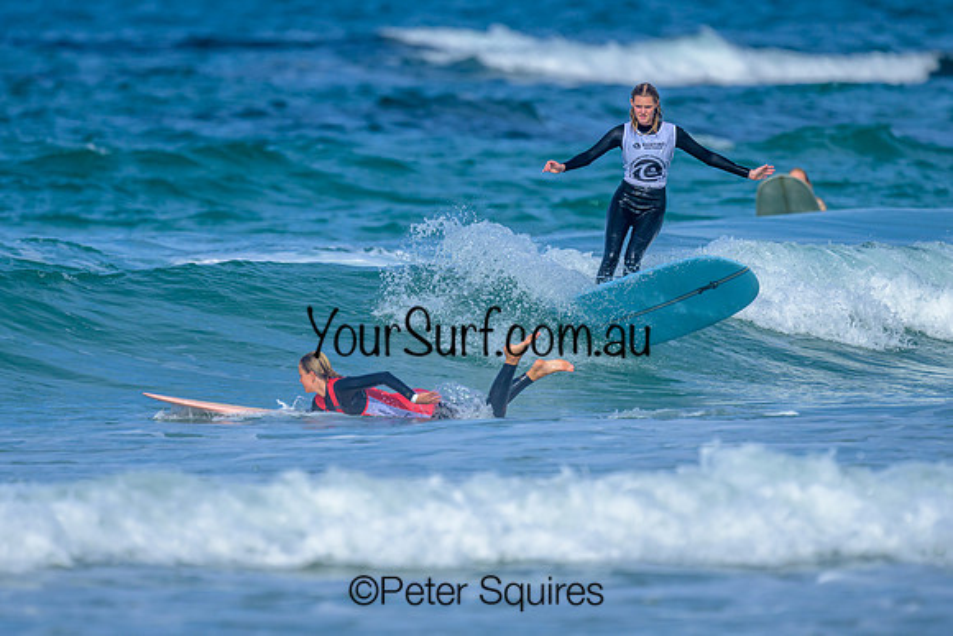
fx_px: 29124
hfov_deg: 1.9
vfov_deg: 1.3
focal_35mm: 1100
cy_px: 363
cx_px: 408
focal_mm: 800
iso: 220
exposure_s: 1/2000
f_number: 6.3
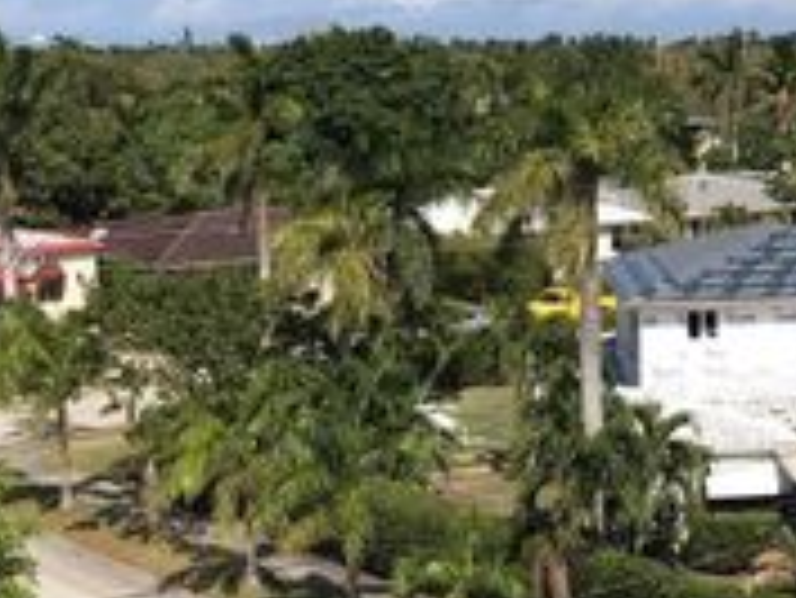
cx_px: 733
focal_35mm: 79
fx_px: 1818
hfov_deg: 23.9
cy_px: 259
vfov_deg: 18.7
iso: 20
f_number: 1.8
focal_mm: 3.99
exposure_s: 1/2994
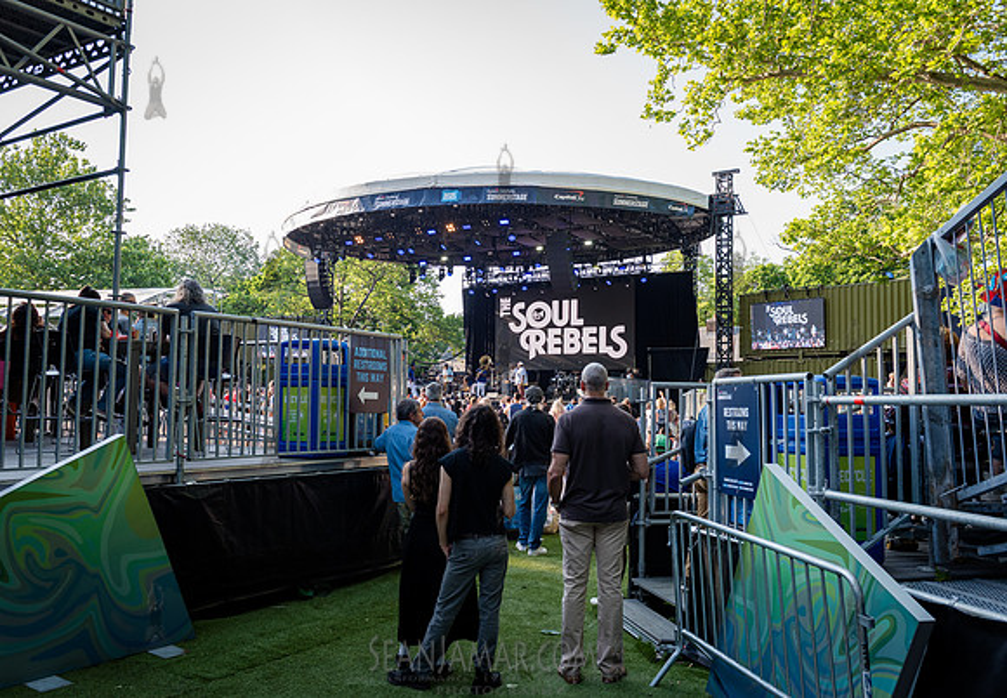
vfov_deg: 42.1
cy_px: 349
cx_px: 484
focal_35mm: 32
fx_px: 908
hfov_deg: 58.0
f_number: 4.5
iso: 400
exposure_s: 1/400
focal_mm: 31
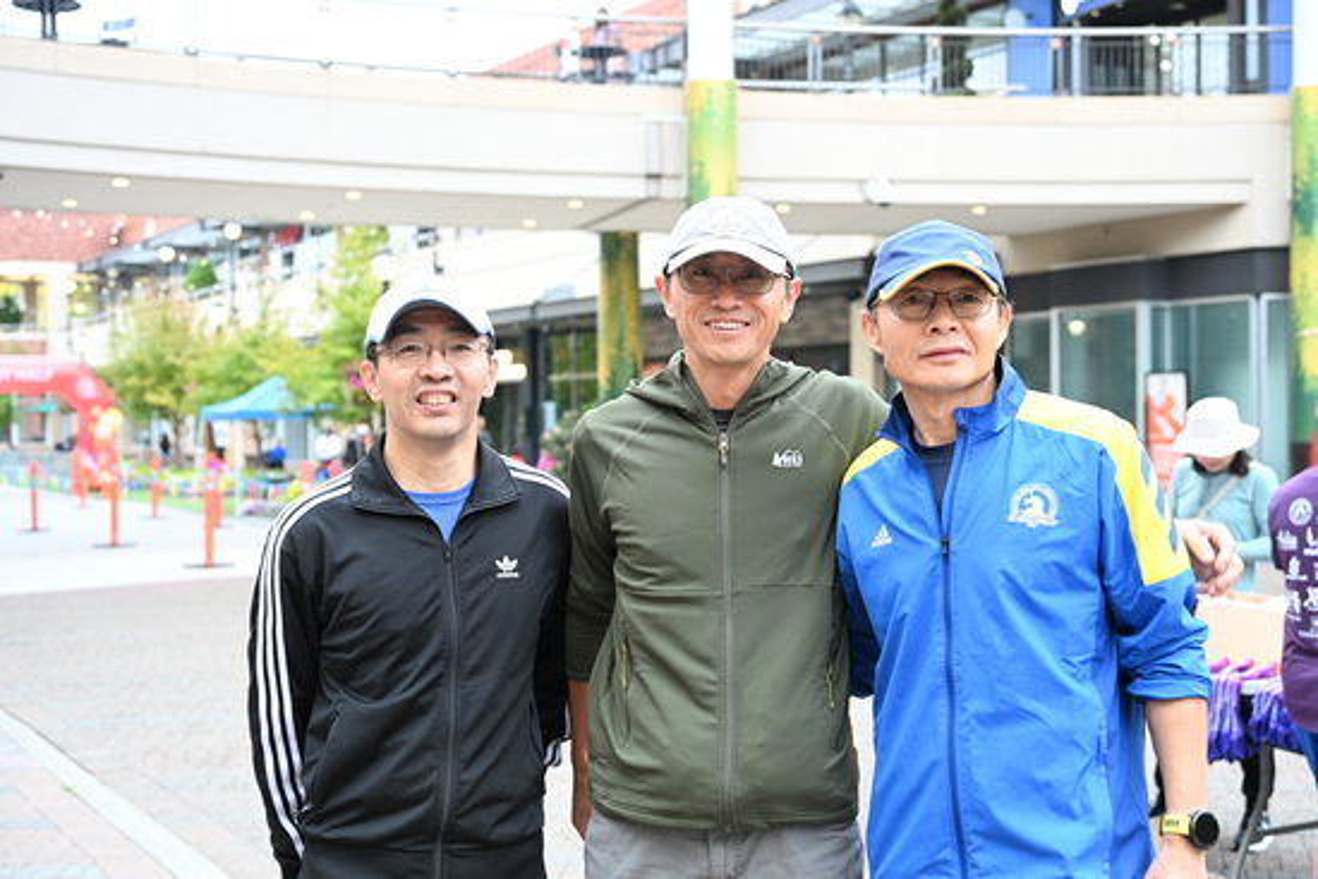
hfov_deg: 41.1
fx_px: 1758
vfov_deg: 28.1
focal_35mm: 48
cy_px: 440
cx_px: 659
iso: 1600
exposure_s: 1/200
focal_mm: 48
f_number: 4
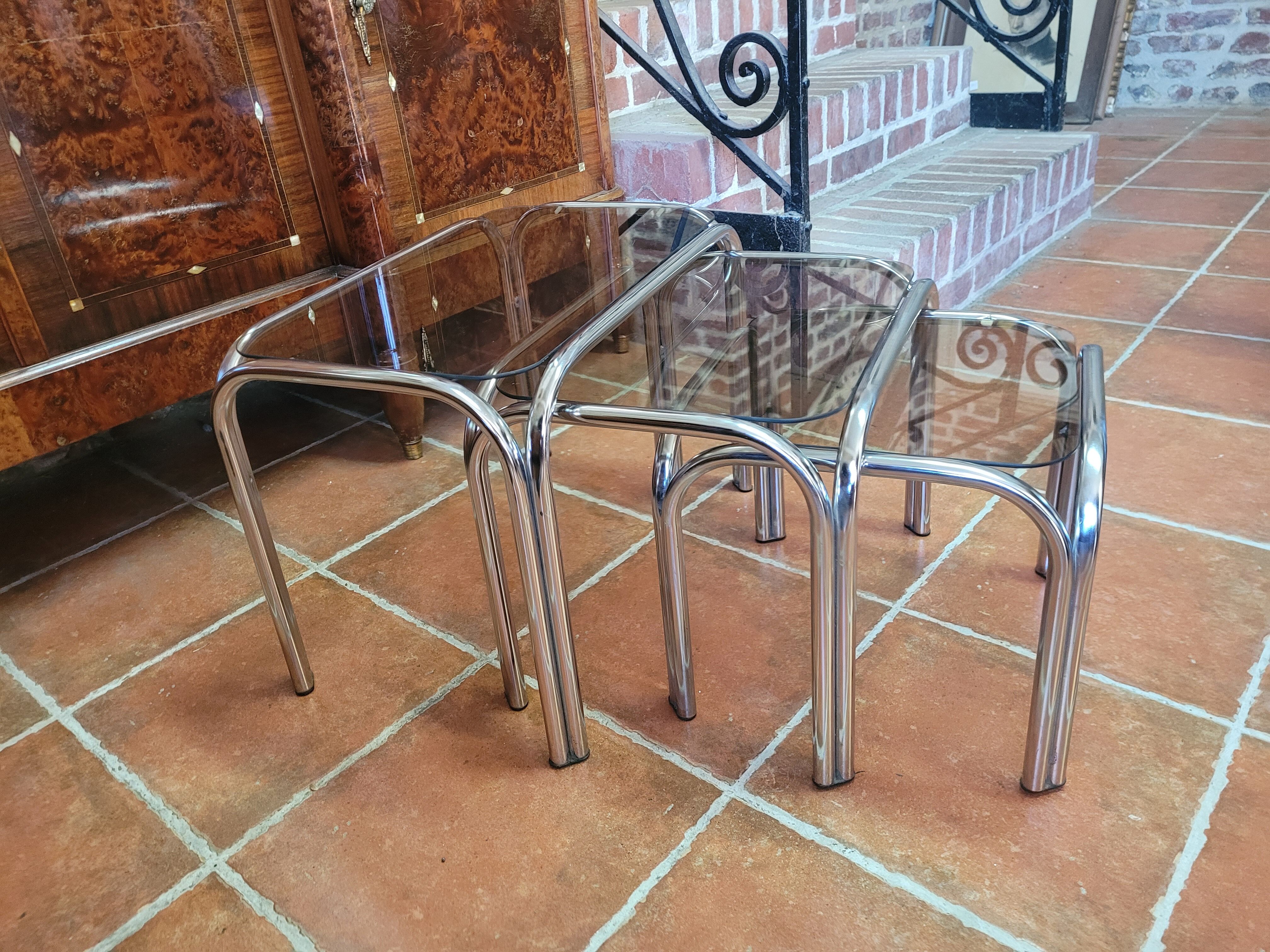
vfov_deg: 53.1
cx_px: 635
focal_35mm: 26
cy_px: 476
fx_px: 954
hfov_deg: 67.3
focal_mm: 5.4
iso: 500
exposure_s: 1/50
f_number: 1.8
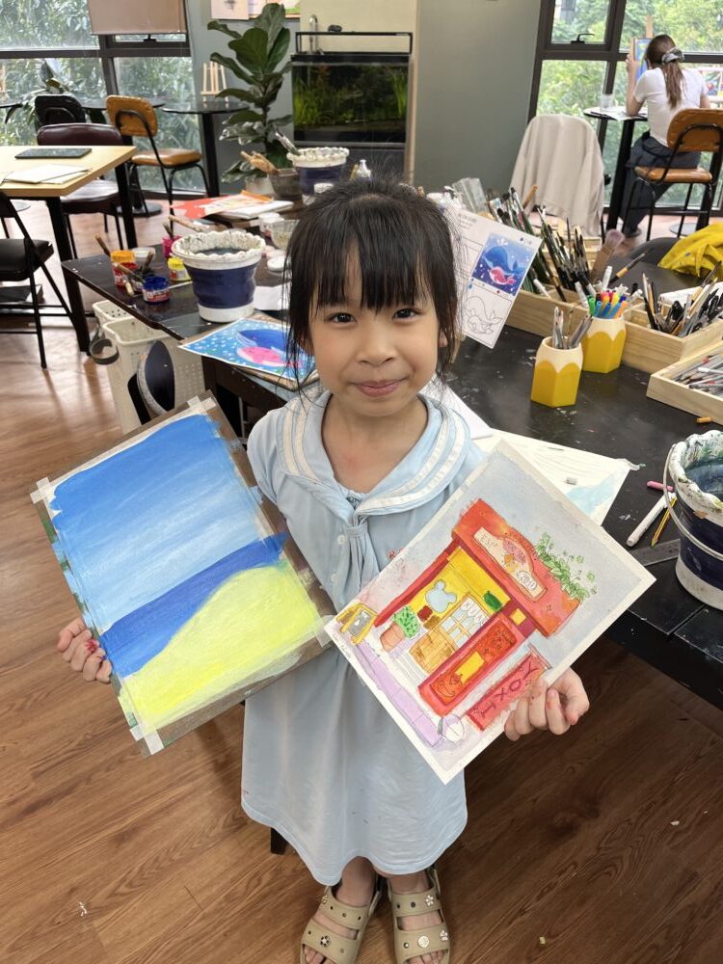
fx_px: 724
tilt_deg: -32.5
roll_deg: +0.4
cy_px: 482
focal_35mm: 26
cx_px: 362
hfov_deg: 53.1
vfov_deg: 67.3
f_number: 1.6
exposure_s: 1/100
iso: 50
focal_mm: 5.1
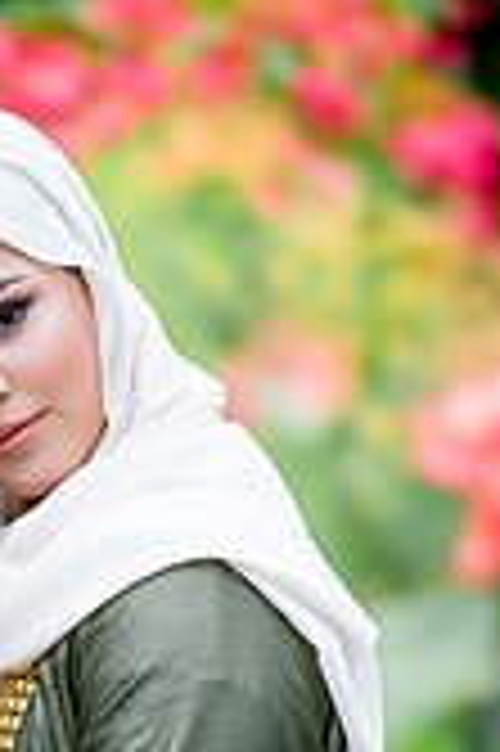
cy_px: 829
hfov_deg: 6.0
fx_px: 4780
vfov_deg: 8.9
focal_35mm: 229
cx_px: -126
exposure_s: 1/2000
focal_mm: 85
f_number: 1.4
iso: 100
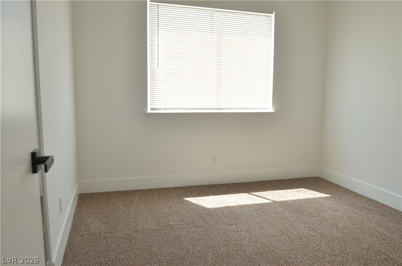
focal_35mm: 27
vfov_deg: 47.7
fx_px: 301
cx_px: 201
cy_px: 133
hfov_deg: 67.5
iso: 200
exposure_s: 1/60
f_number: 4
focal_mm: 18
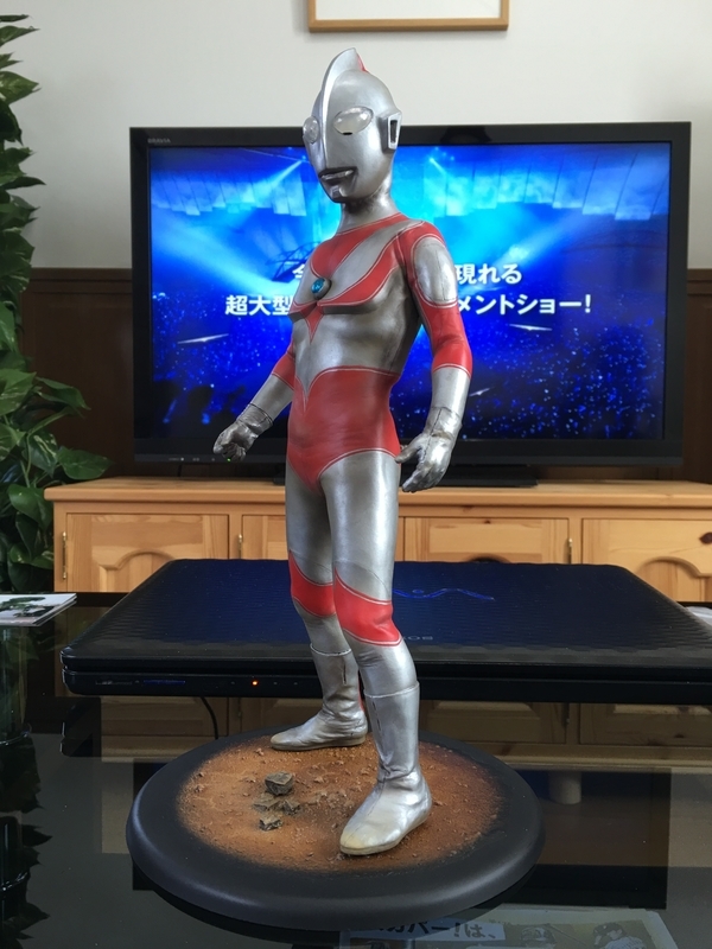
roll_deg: -1.4
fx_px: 795
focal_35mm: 29
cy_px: 474
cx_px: 356
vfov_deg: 61.7
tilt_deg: -2.4
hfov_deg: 48.2
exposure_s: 1/15
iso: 25
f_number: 2.2
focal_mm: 4.15
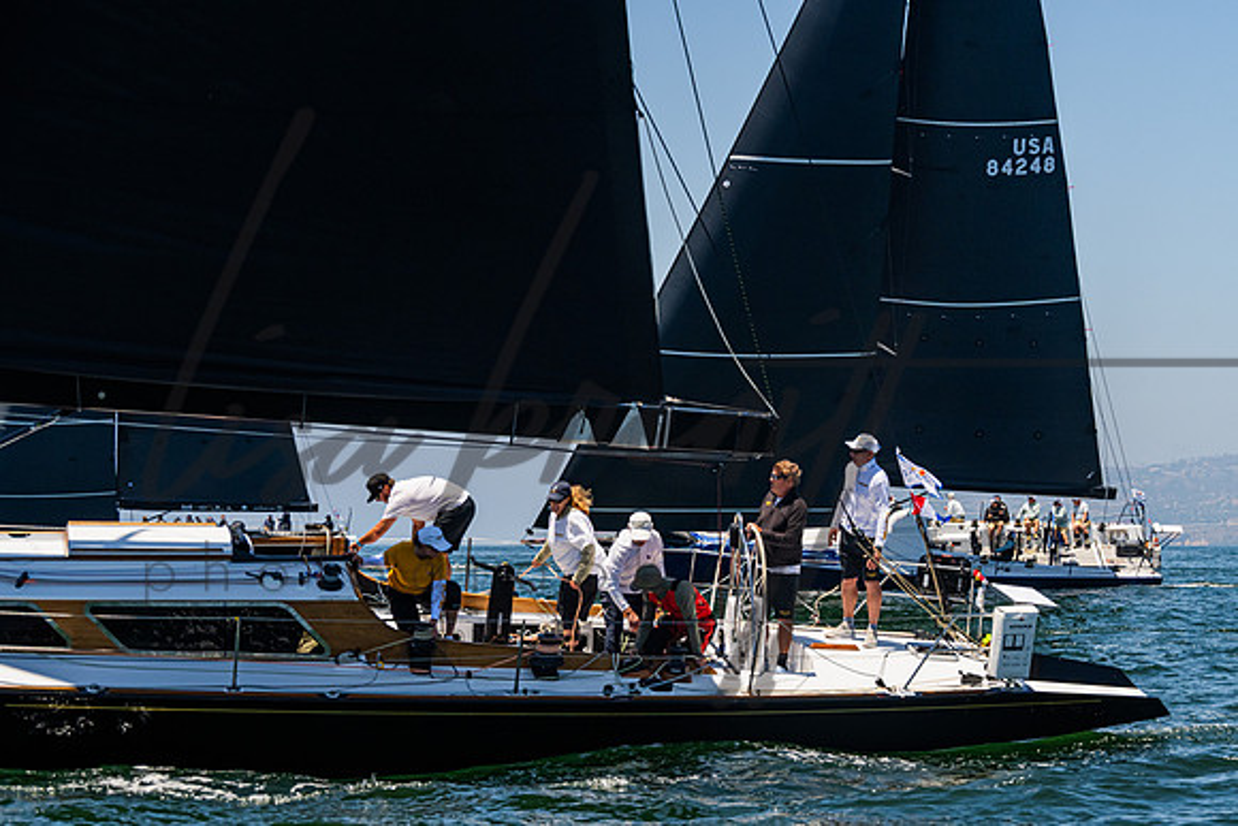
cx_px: 793
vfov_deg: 12.7
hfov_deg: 18.9
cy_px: 529
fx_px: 3721
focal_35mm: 108
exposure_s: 1/2500
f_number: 8
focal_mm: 84
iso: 500
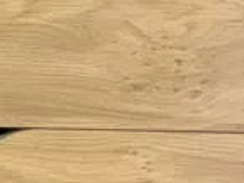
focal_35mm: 107
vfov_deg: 13.6
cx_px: -56
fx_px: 754
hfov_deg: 17.4
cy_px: -15
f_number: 1.78
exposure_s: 1/60
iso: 800
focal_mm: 6.76
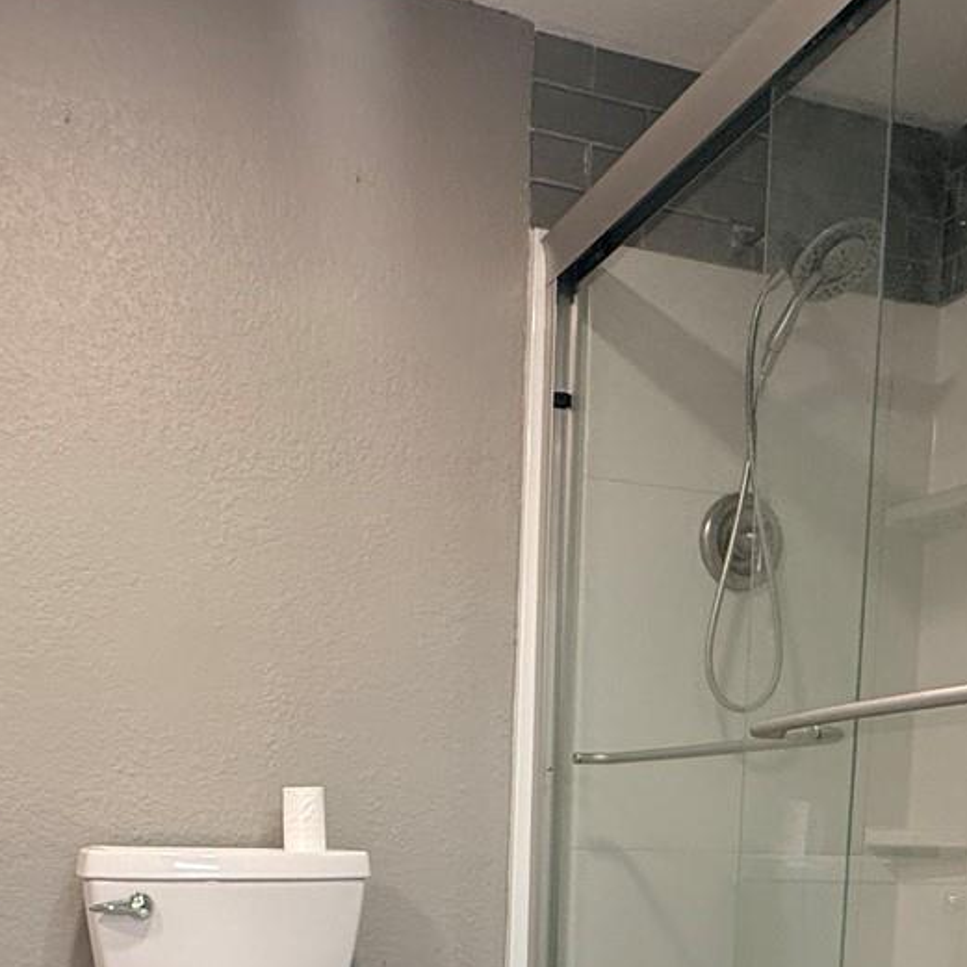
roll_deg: -2.0
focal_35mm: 38
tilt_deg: -4.9
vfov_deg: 39.3
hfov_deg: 43.5
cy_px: 945
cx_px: 356
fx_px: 1201
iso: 320
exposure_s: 1/120
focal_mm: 2.22
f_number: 2.2
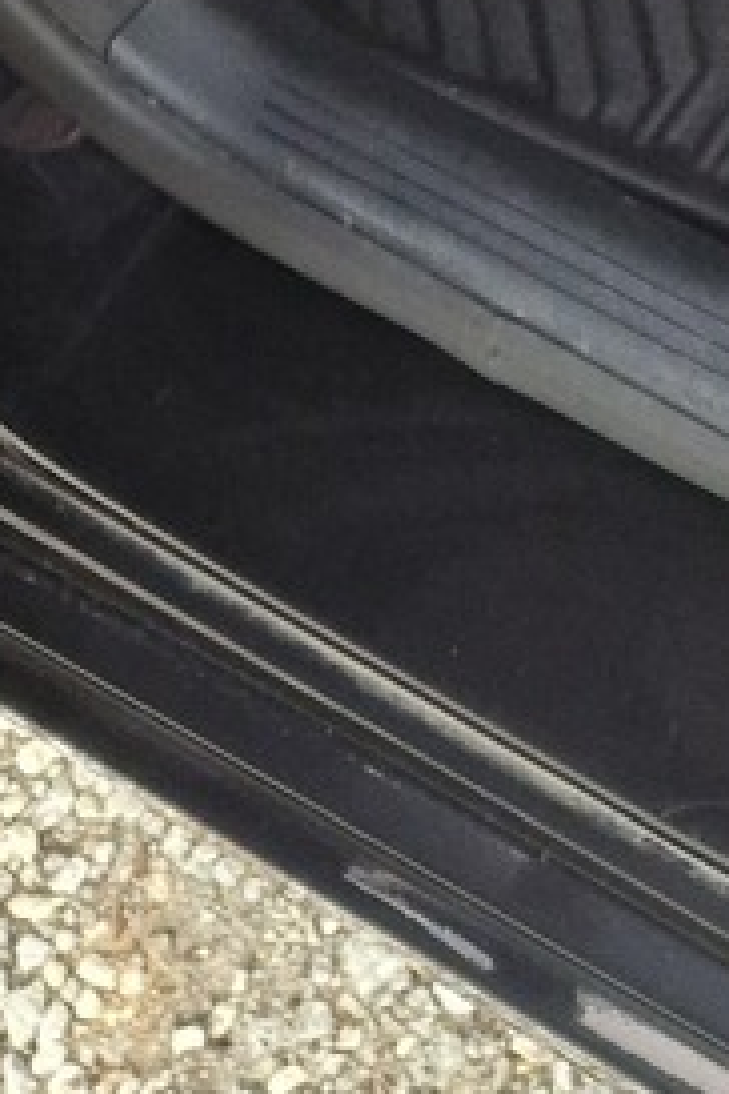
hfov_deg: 9.3
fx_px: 4252
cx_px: 1394
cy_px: -1599
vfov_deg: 11.7
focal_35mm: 140
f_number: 1.8
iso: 80
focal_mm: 5.4
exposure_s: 1/180
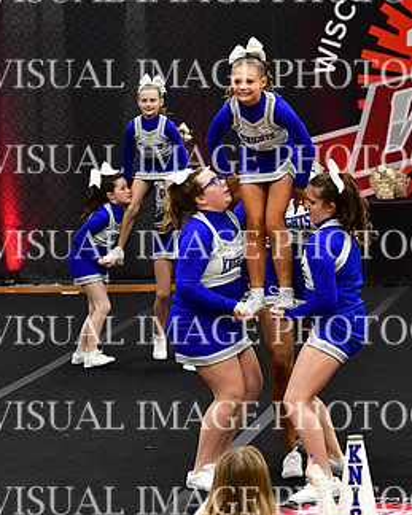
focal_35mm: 188
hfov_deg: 8.2
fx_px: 2867
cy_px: 202
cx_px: 262
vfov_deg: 10.3
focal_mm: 75
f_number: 3.5
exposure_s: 1/500
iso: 4000
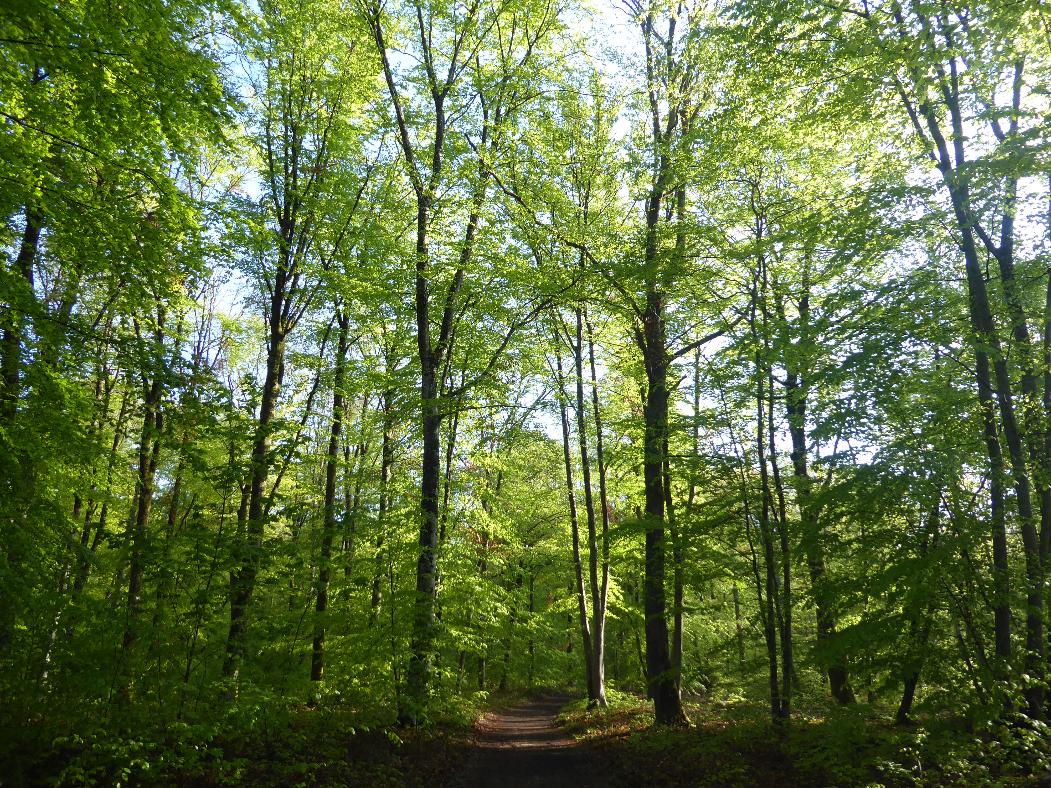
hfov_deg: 69.4
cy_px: 394
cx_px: 526
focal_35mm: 25
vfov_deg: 54.9
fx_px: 759
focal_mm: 4.3
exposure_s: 1/200
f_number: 3.3
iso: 160
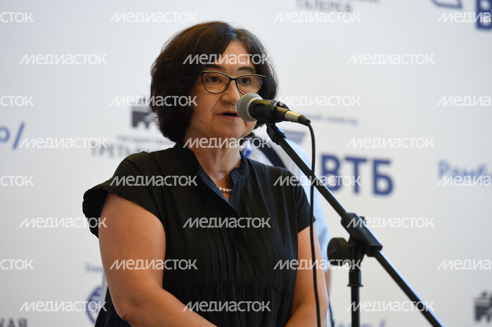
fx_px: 2732
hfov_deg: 10.3
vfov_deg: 6.9
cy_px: 164
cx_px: 246
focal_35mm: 200
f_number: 5
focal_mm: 200
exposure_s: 1/100
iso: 2500
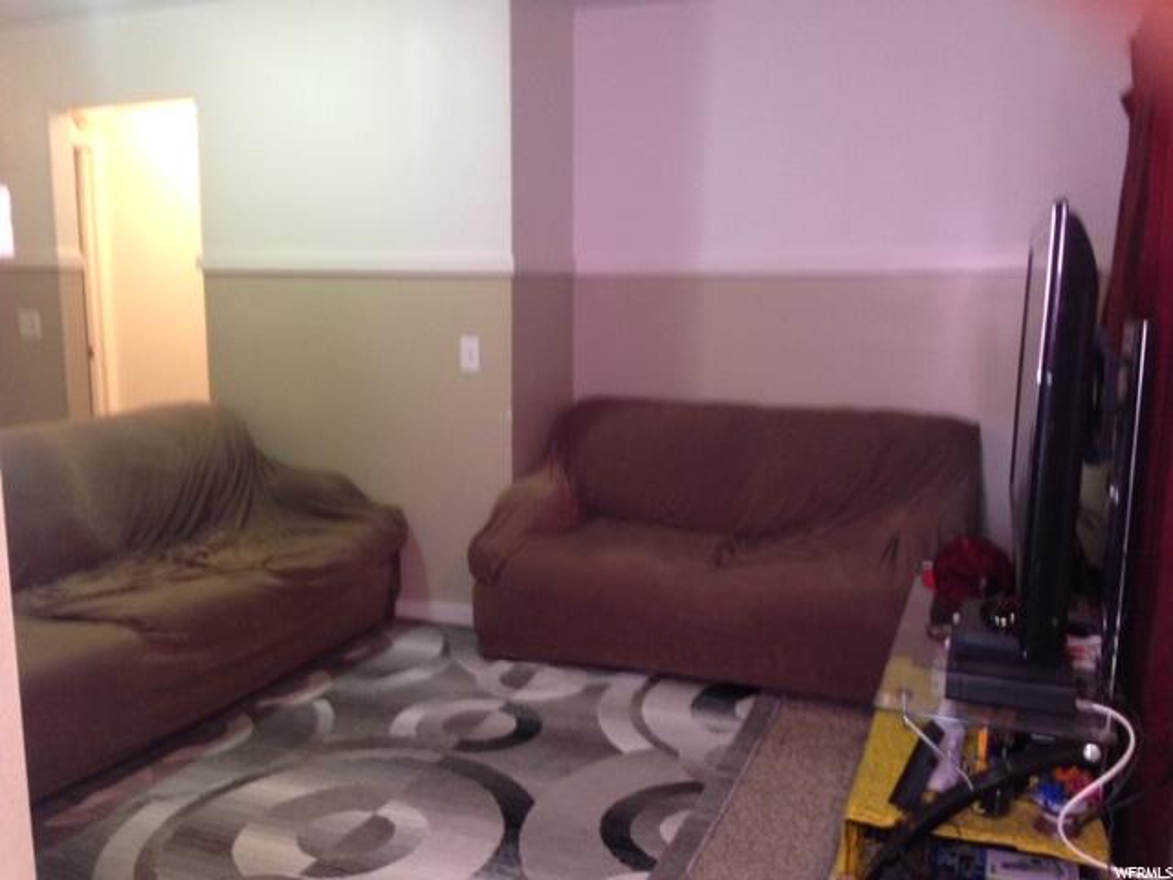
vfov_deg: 42.9
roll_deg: -0.5
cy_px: 440
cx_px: 586
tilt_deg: -8.9
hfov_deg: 55.4
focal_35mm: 33
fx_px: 1118
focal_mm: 4.12
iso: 200
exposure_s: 1/20
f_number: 2.4
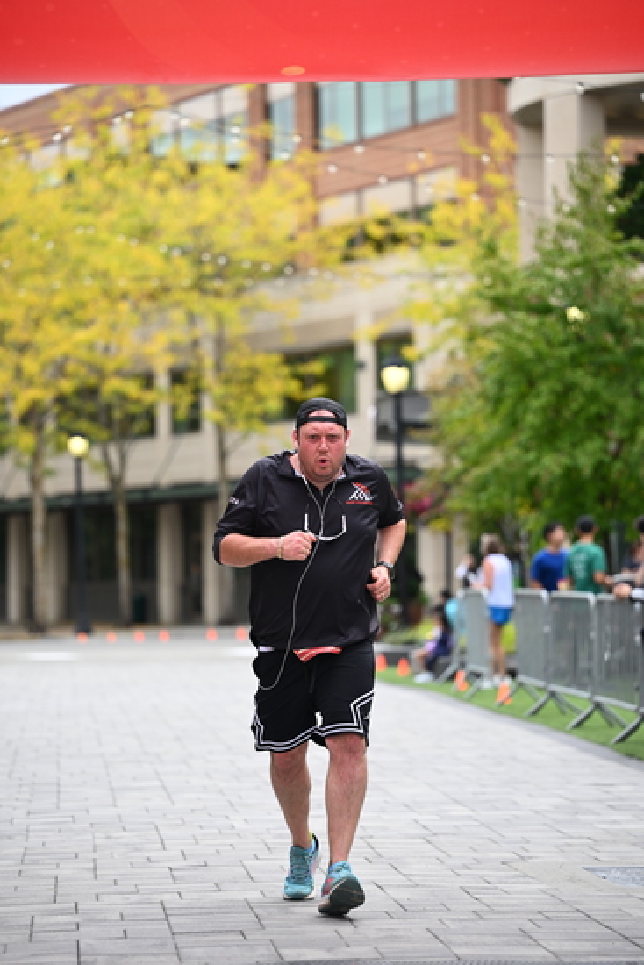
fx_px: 3352
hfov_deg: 11.0
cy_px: 482
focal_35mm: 125
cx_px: 322
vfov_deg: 16.4
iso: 640
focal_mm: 125
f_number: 2.8
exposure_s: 1/2500
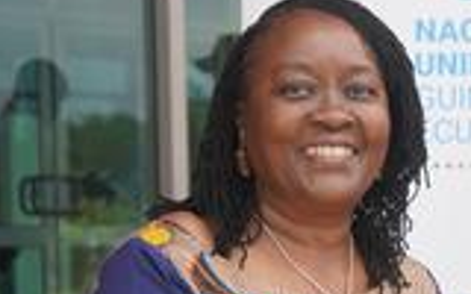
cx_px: 601
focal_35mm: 114
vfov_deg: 11.4
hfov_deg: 17.3
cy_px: 301
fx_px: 1463
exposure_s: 1/200
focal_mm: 40
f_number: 4.5
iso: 100
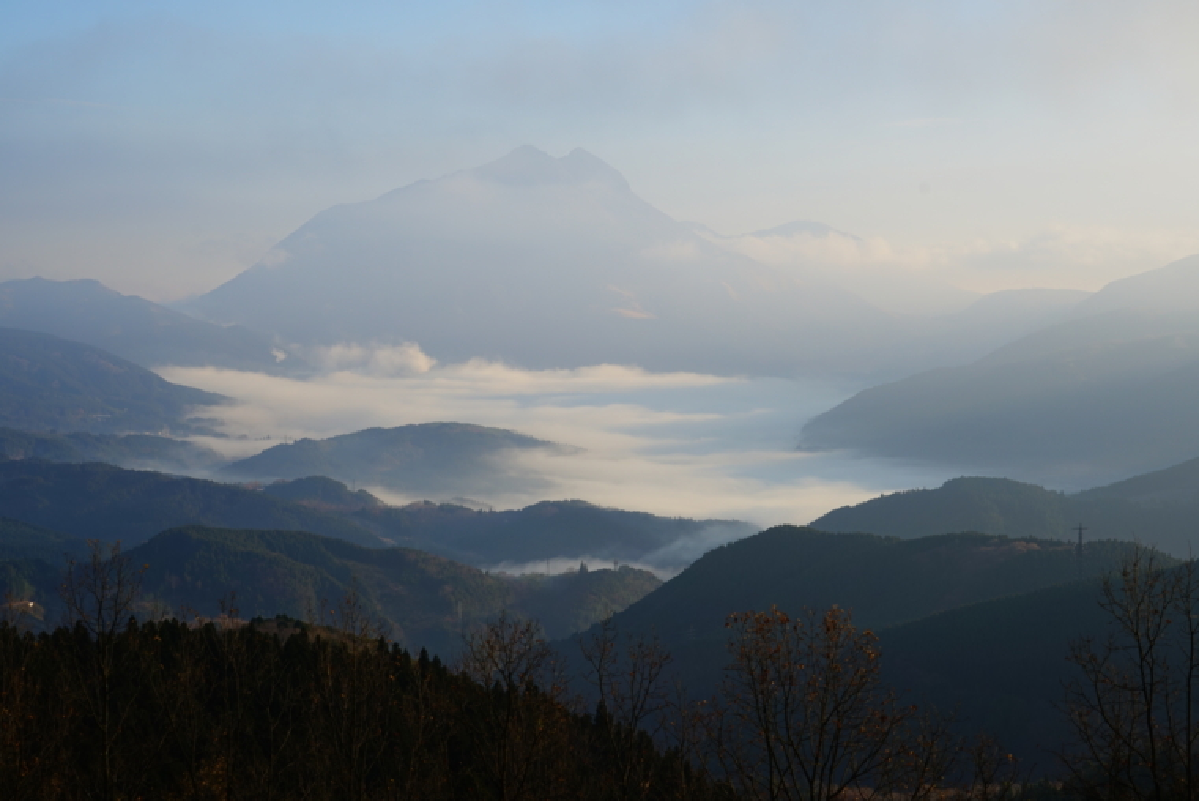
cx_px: 586
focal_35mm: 61
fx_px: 2032
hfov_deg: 32.9
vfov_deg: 22.3
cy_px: 385
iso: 100
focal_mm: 58
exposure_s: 1/90
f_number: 9.5
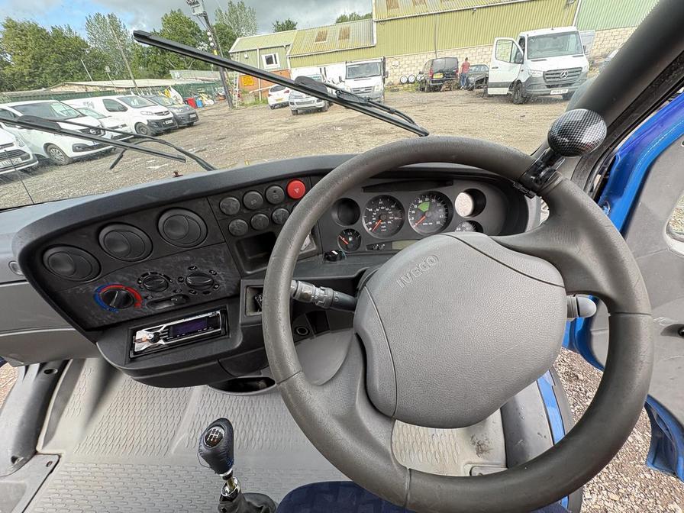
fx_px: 277
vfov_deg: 85.7
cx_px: 342
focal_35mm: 14
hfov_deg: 102.1
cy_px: 256
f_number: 2.2
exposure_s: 1/99
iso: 64
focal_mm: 2.22
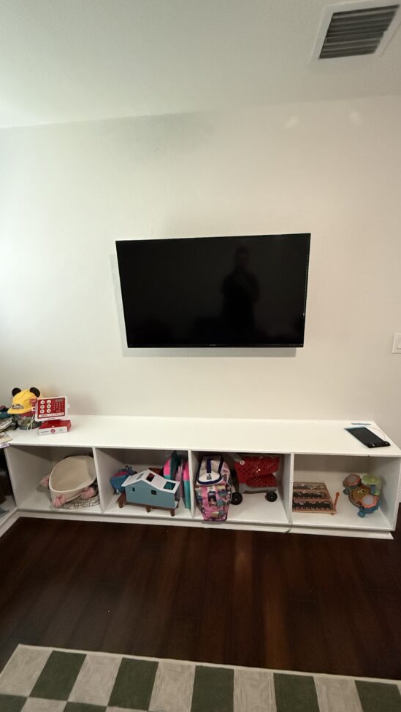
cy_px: 360
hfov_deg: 67.0
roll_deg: +0.6
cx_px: 211
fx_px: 302
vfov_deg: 99.4
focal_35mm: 16
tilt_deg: -13.2
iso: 1250
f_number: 2.2
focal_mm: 2.22
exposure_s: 1/60
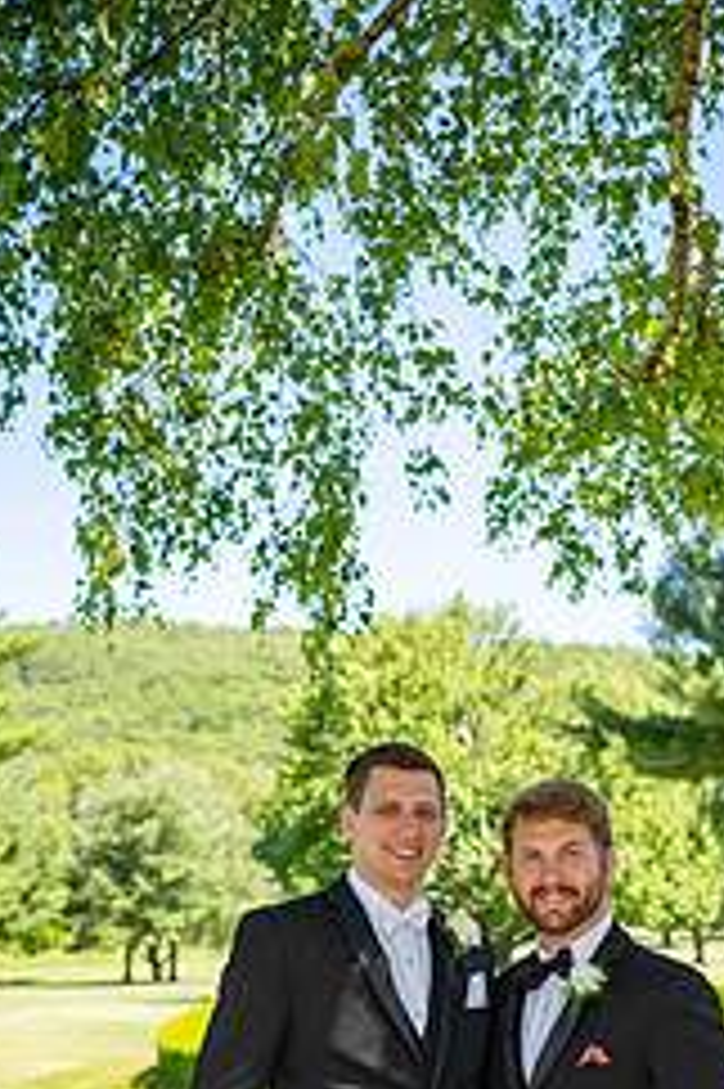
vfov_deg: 29.2
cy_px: 927
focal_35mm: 67
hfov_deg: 20.2
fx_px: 2024
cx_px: 492
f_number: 3.2
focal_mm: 36
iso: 100
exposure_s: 1/800
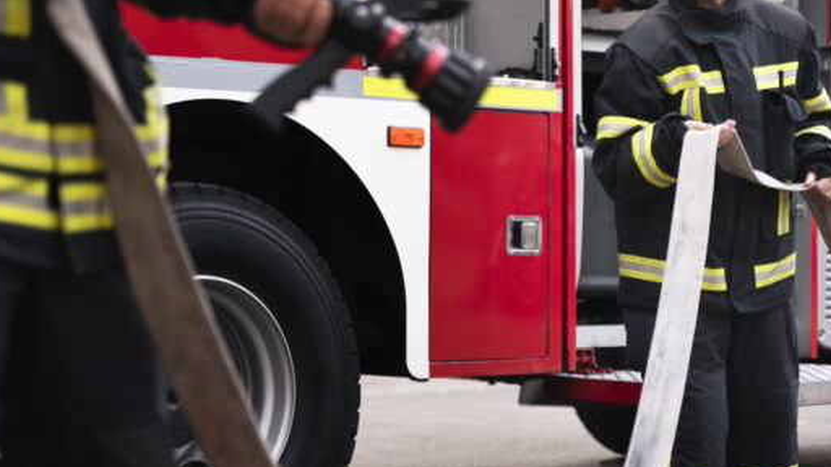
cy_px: 243
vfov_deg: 12.9
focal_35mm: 94
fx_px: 2071
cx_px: 441
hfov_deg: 22.7
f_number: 2.8
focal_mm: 66
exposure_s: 1/500
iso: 200
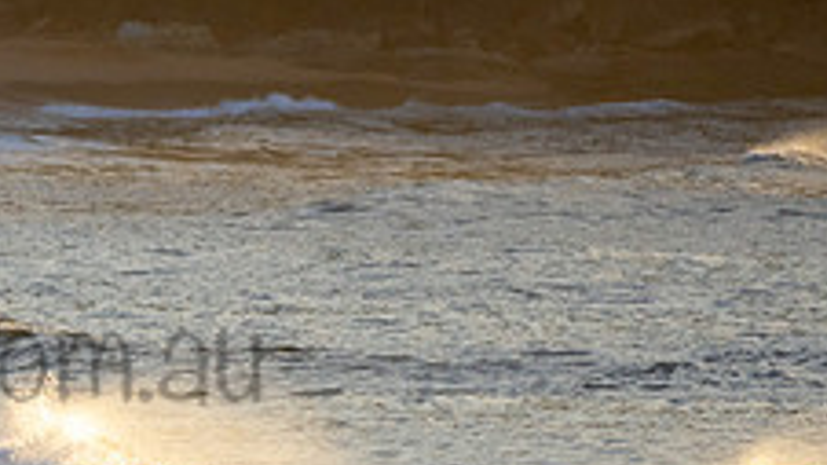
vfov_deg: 0.6
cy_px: 317
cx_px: -124
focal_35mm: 2018
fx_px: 44242
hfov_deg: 1.1
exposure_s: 1/2000
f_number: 5.6
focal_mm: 500
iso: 500
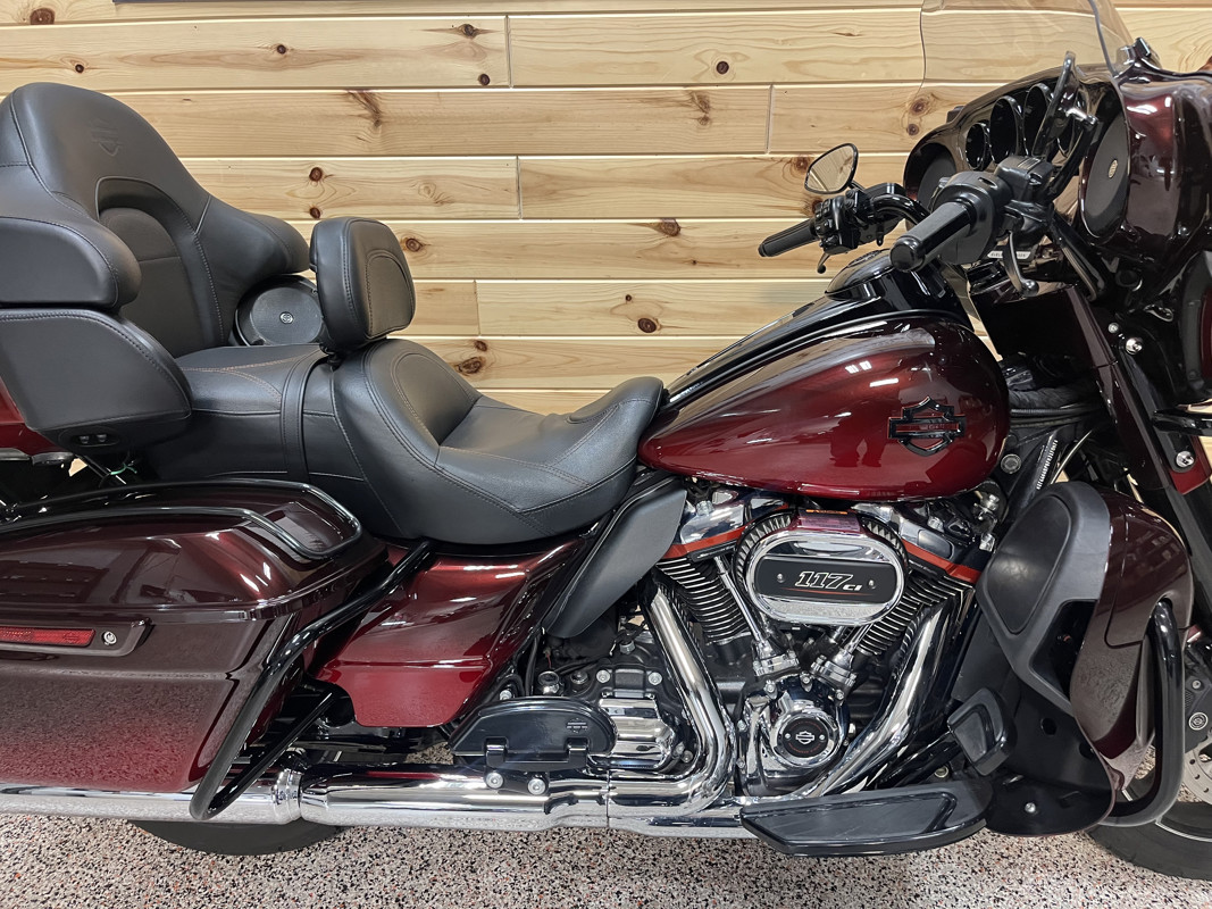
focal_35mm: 26
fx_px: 910
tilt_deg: -26.7
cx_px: 606
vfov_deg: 53.1
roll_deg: +1.1
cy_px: 454
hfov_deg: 67.3
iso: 200
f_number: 1.6
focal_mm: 5.1
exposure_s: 1/60
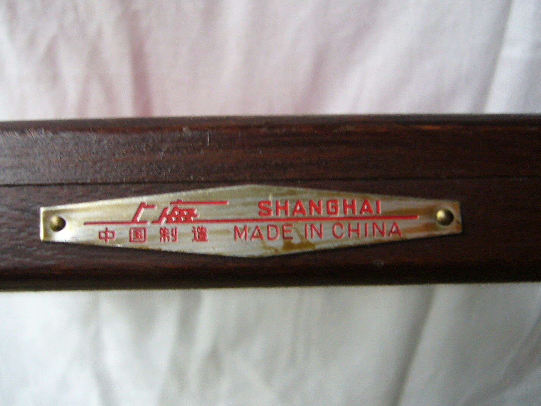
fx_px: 610
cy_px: 219
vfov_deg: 36.8
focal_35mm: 39
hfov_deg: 47.9
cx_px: 261
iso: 200
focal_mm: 5.8
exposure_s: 1/8
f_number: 2.8
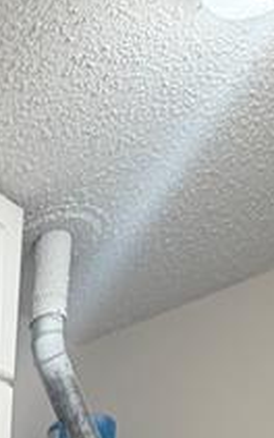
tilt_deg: -8.5
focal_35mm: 54
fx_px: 645
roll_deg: -0.2
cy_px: 754
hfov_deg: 18.7
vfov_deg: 23.4
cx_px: -216
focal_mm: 2.22
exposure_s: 1/60
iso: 200
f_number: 2.2
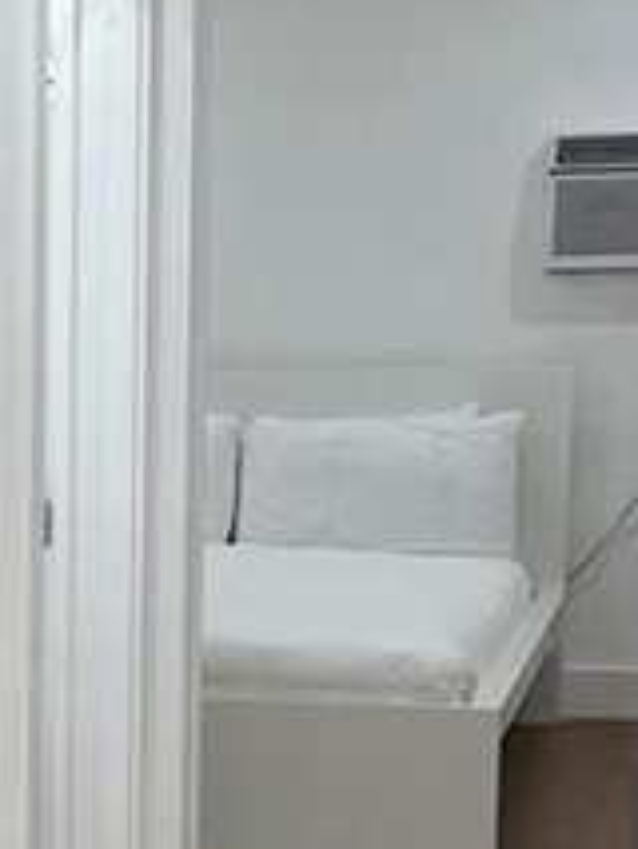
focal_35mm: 130
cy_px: 741
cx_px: -798
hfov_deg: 10.2
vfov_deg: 15.0
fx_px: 3191
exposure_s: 1/60
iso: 64
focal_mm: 5.1
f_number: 1.6
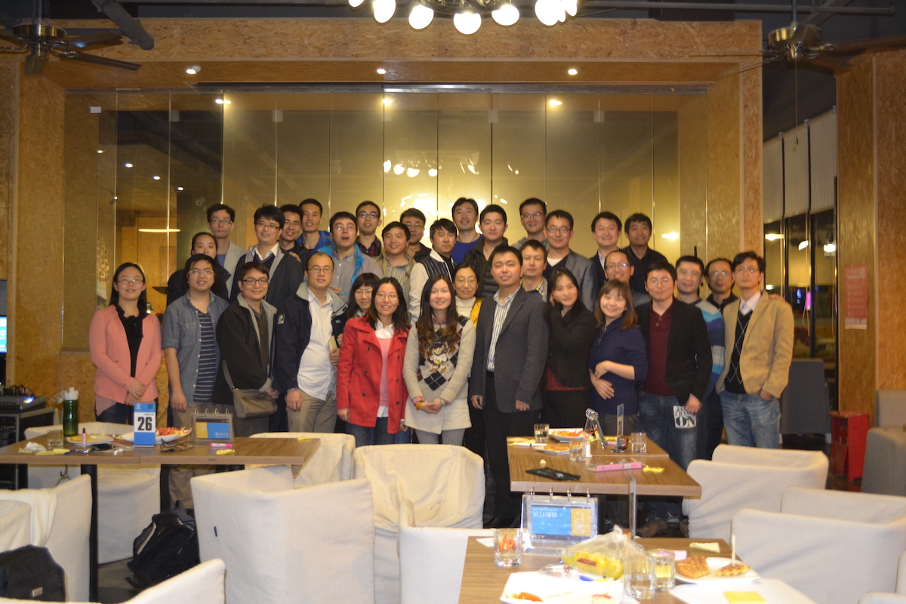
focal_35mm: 39
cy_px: 302
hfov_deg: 49.6
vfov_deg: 34.2
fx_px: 981
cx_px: 453
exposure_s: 1/6
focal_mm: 26
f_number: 4.2
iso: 800
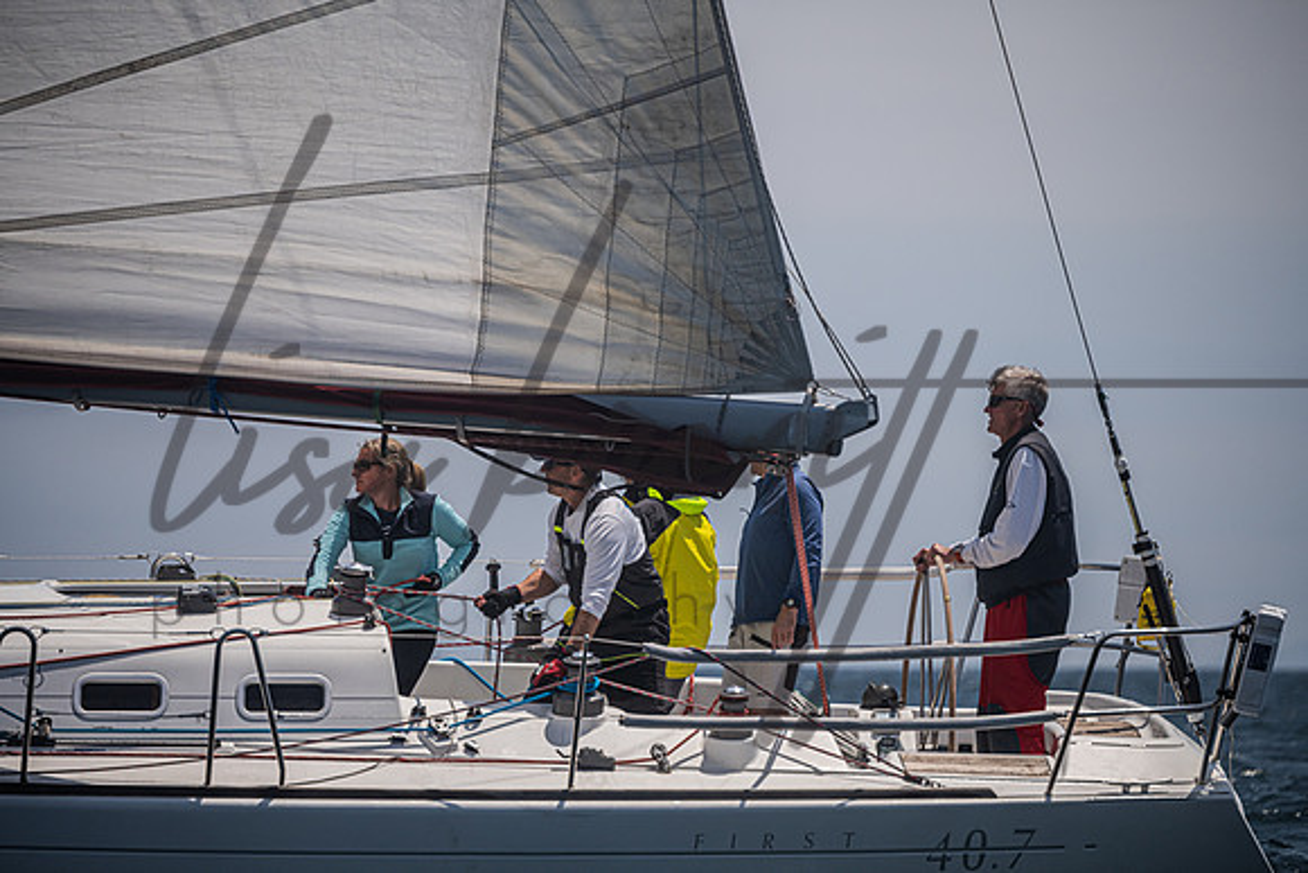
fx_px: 12719
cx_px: 654
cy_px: 436
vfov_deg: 3.9
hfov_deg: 5.9
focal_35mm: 350
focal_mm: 350
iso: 400
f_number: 5.3
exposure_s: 1/5000
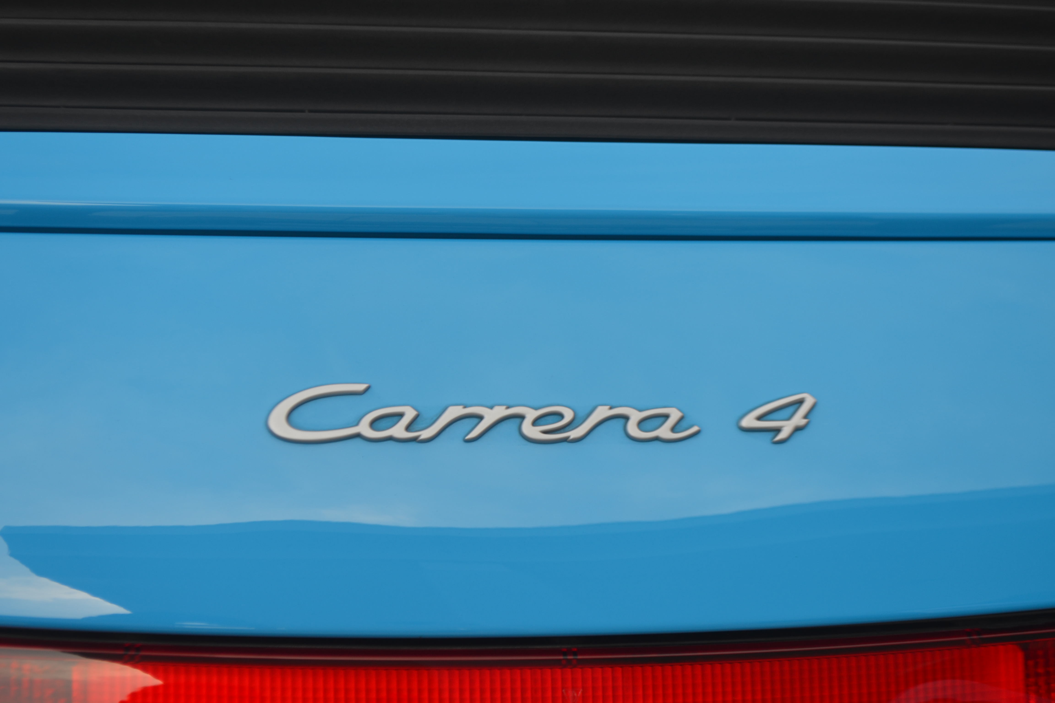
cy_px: 352
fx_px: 2286
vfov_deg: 17.5
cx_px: 528
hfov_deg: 26.0
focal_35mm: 78
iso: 100
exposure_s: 1/200
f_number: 7.1
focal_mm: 52
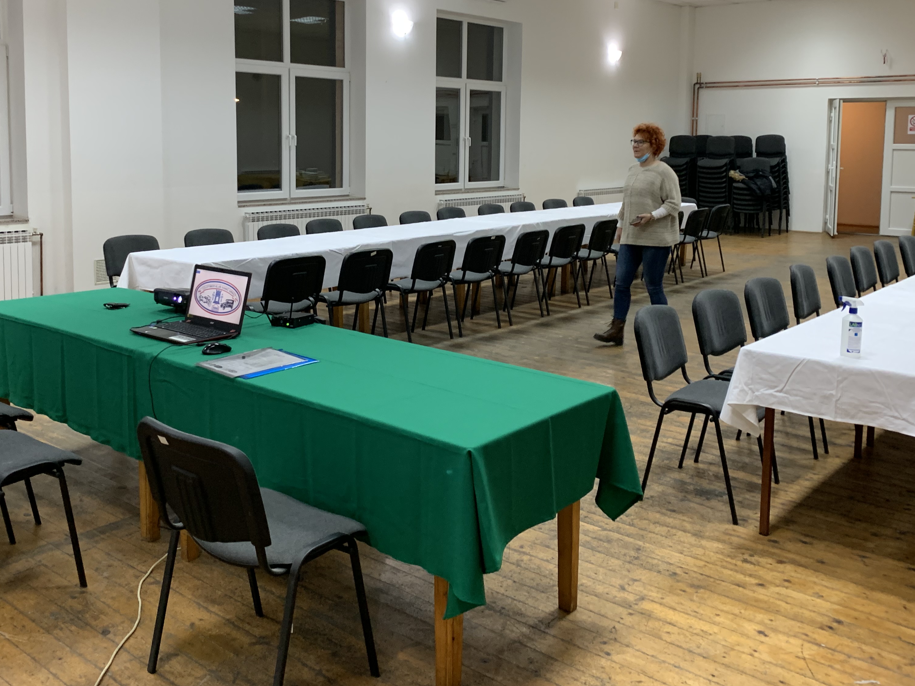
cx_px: 404
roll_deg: +0.3
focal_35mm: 35
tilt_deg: -7.8
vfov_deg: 40.3
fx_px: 925
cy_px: 235
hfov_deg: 52.5
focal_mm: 4.25
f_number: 1.8
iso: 160
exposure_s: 1/50
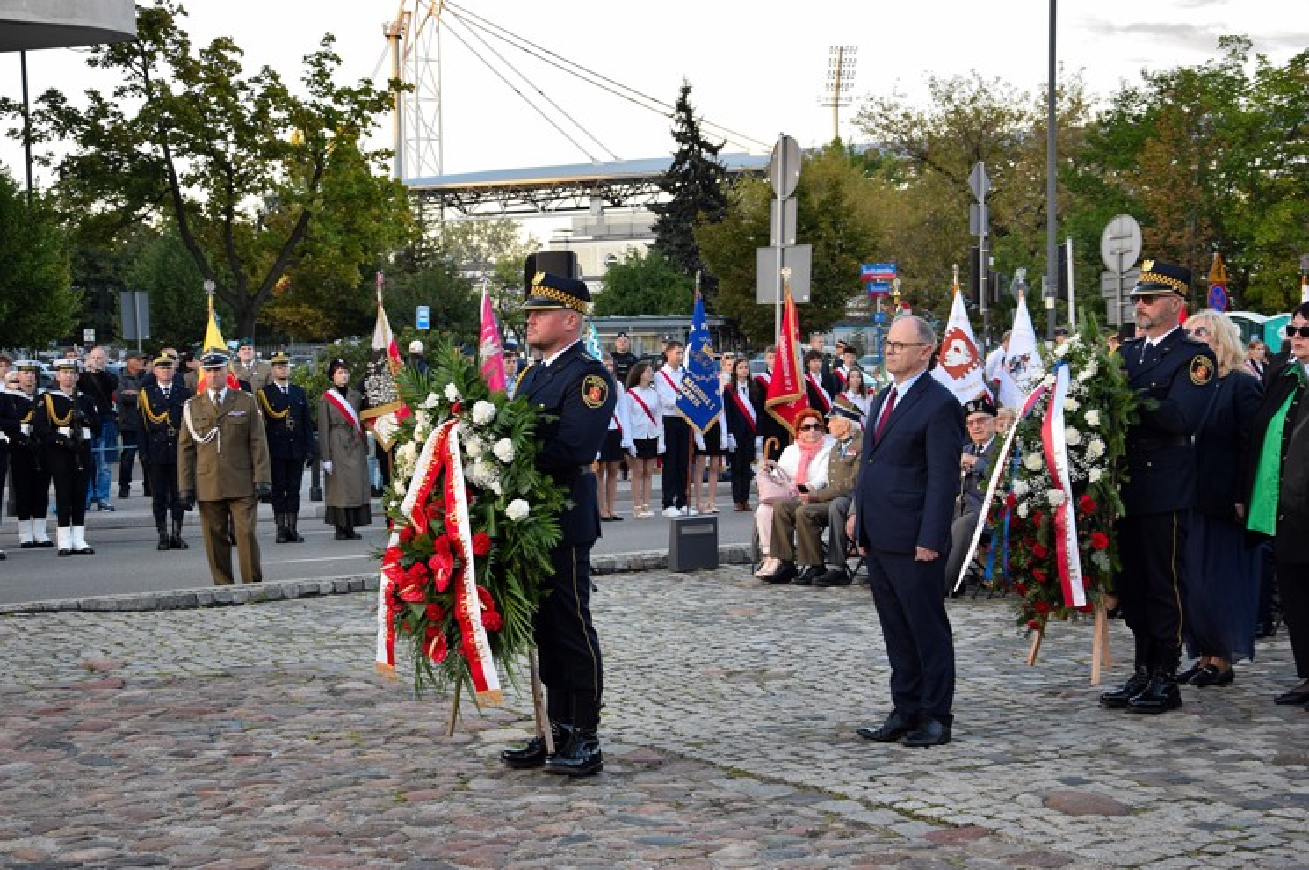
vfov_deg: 21.5
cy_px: 435
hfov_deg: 31.9
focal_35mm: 63
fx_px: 2288
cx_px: 654
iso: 400
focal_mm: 42
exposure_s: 1/125
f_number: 5.6
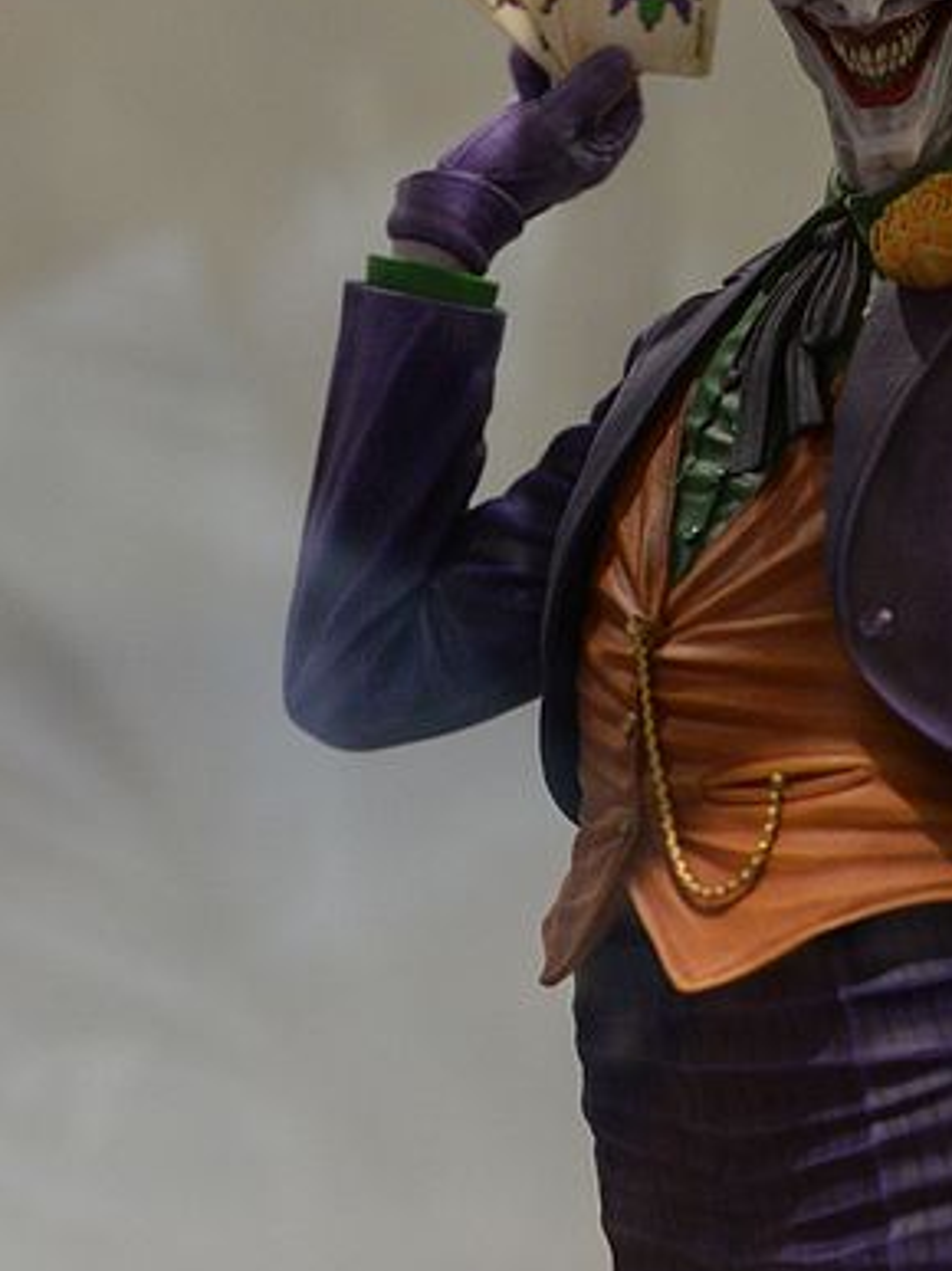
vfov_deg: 13.2
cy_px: 821
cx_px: 886
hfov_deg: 9.9
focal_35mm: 149
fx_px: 5467
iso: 2000
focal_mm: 50
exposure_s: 1/125
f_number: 4
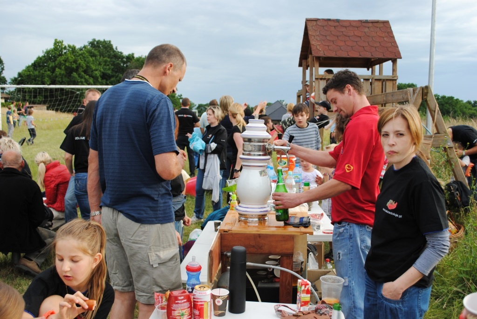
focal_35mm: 39
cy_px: 160
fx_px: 517
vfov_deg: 34.3
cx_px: 238
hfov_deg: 49.5
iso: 110
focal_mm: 26
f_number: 5.6
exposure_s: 1/125
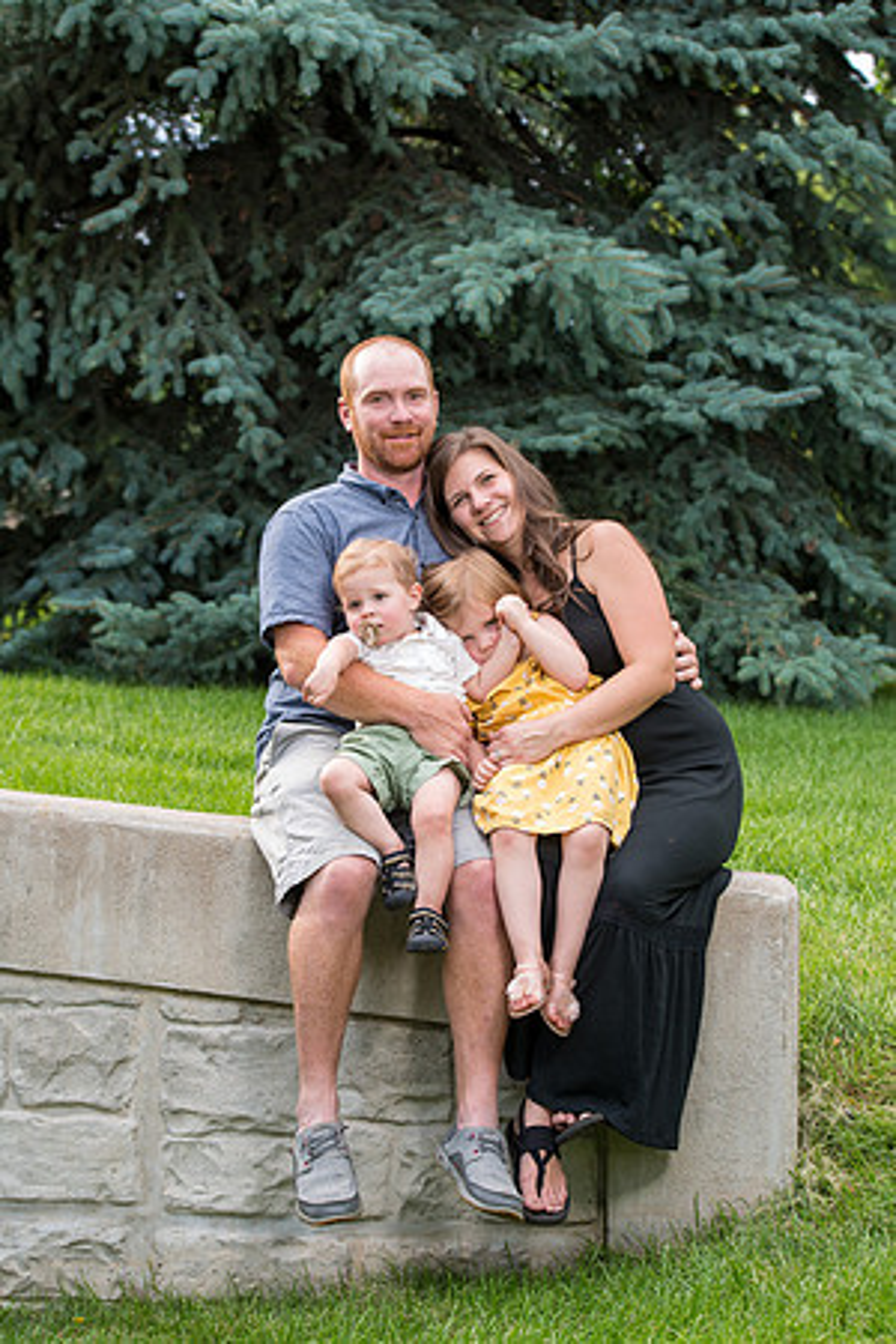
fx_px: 2613
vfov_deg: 28.8
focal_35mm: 70
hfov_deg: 19.5
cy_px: 672
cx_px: 448
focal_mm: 70
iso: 250
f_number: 5
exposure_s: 1/160
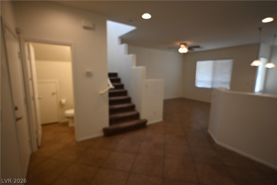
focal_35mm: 18
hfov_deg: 90.0
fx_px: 138
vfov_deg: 67.4
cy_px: 92
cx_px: 138
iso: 500
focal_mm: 12
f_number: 3.5
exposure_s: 1/125
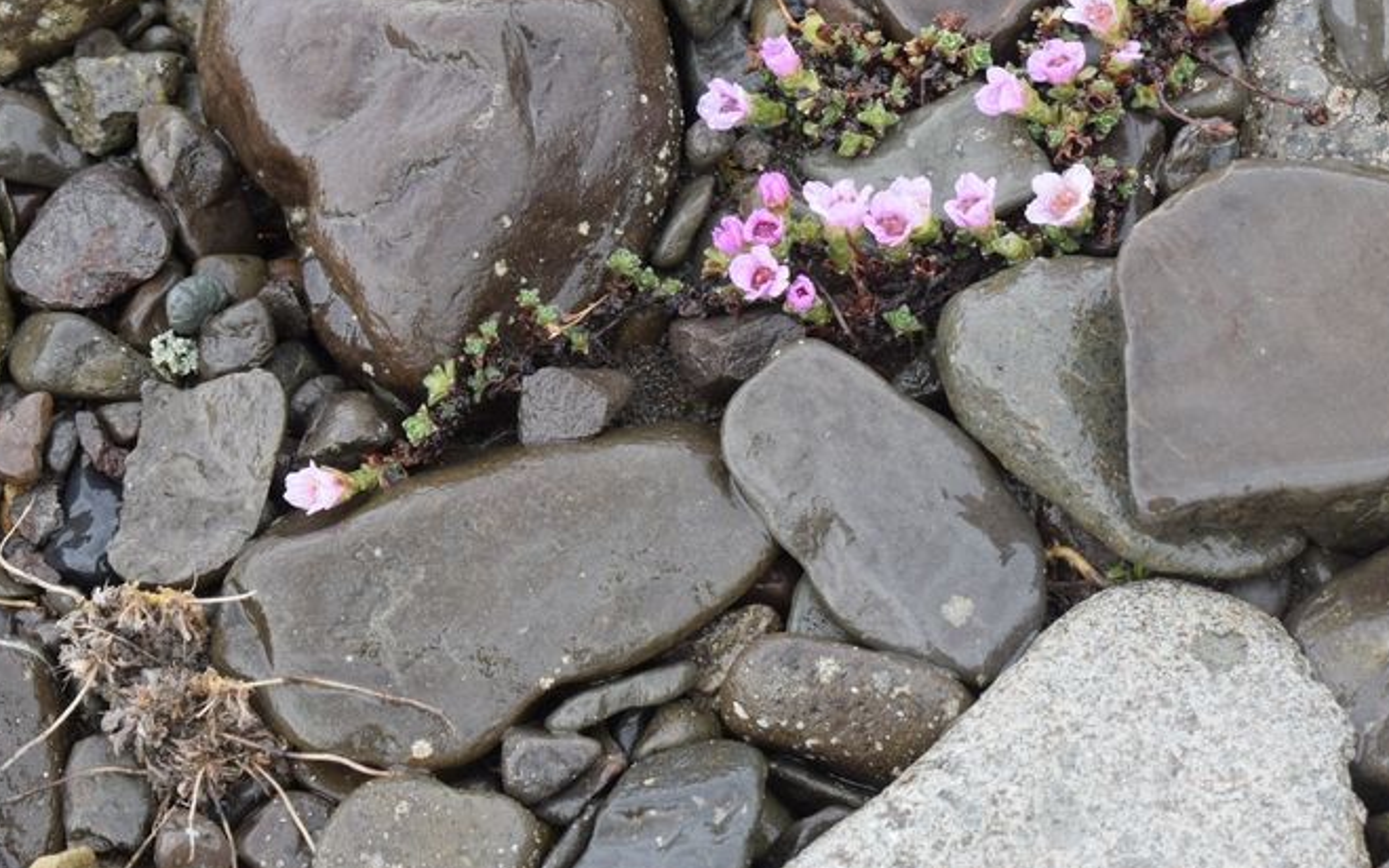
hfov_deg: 14.2
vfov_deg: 8.9
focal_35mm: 147
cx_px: 1016
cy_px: 192
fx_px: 5561
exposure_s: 1/250
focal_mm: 55
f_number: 8
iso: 400
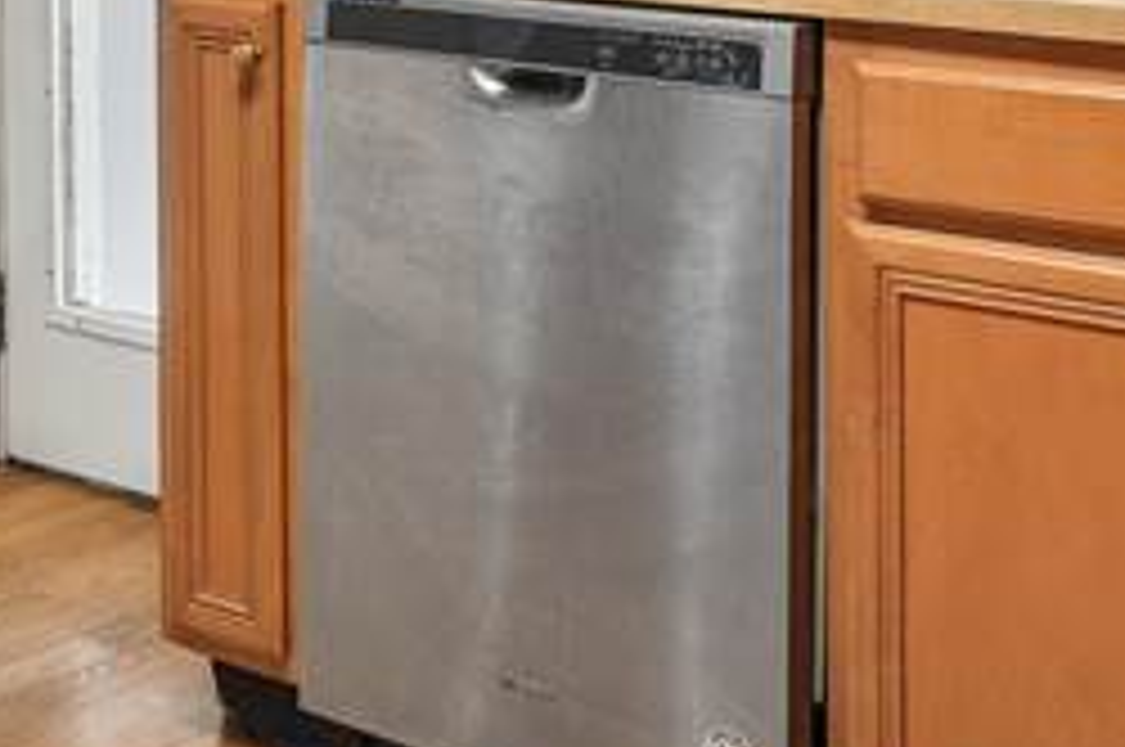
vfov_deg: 15.6
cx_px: 333
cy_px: -295
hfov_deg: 24.6
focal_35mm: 82
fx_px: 2559
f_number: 10
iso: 400
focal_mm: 16
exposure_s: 1/8
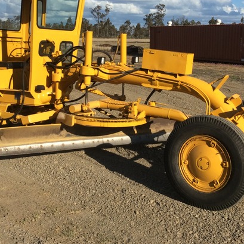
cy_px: 87
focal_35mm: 57
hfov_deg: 30.0
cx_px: 115
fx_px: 455
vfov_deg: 29.9
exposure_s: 1/1590
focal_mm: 3.3
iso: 32
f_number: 2.4
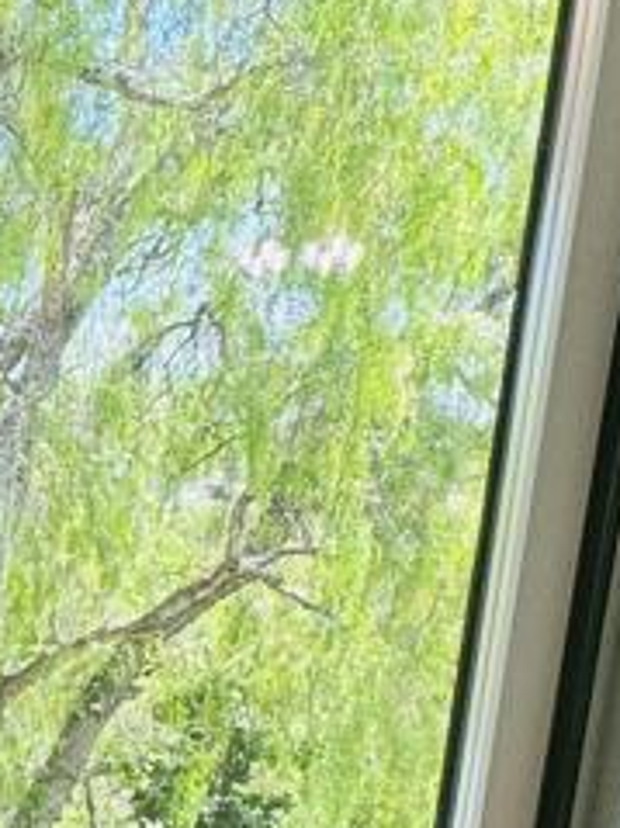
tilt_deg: -8.2
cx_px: -617
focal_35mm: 60
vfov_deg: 31.1
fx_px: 1434
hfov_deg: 17.5
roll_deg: -1.2
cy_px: 700
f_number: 2.2
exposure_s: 1/120
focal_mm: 2.22
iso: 50
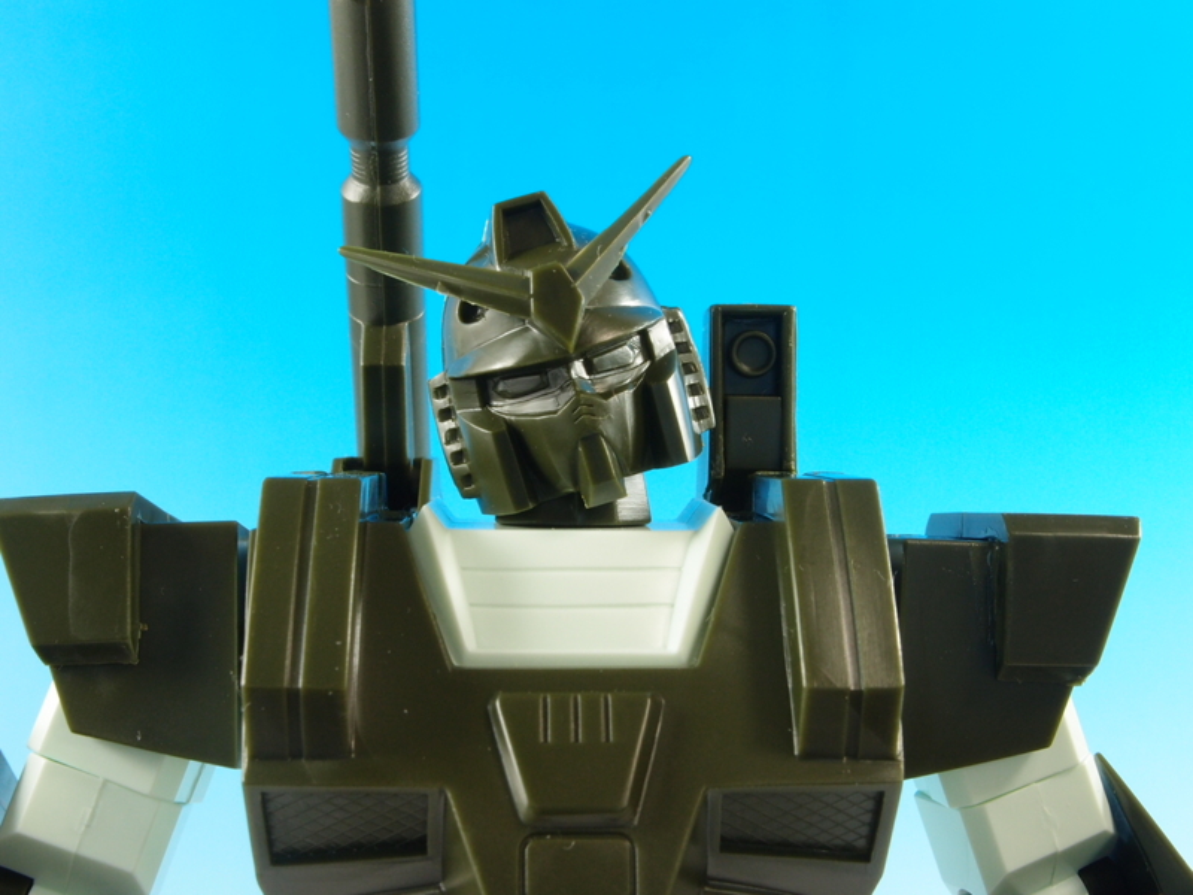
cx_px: 596
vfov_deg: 31.5
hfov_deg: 41.2
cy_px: 448
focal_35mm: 46
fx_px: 1585
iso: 100
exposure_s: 1/2
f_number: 8
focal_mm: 9.87
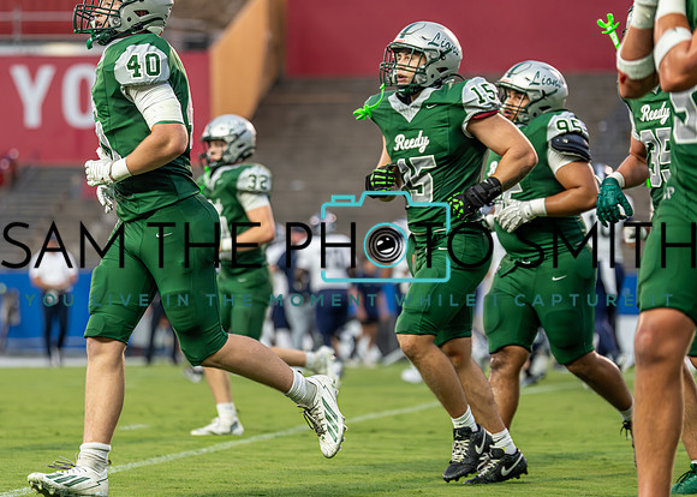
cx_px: 223
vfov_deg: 8.0
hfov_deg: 11.2
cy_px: 202
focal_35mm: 180
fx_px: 3565
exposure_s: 1/1250
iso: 1600
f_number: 2.8
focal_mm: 133
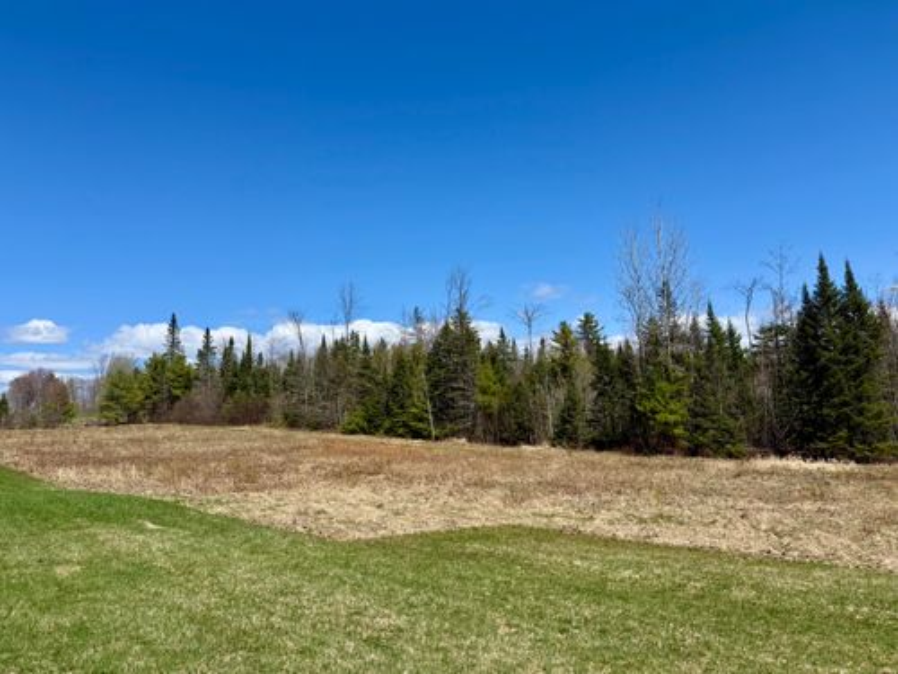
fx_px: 623
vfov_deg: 56.8
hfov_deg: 71.6
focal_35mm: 24
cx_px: 449
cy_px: 337
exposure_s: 1/4975
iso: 80
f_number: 1.78
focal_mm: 6.76
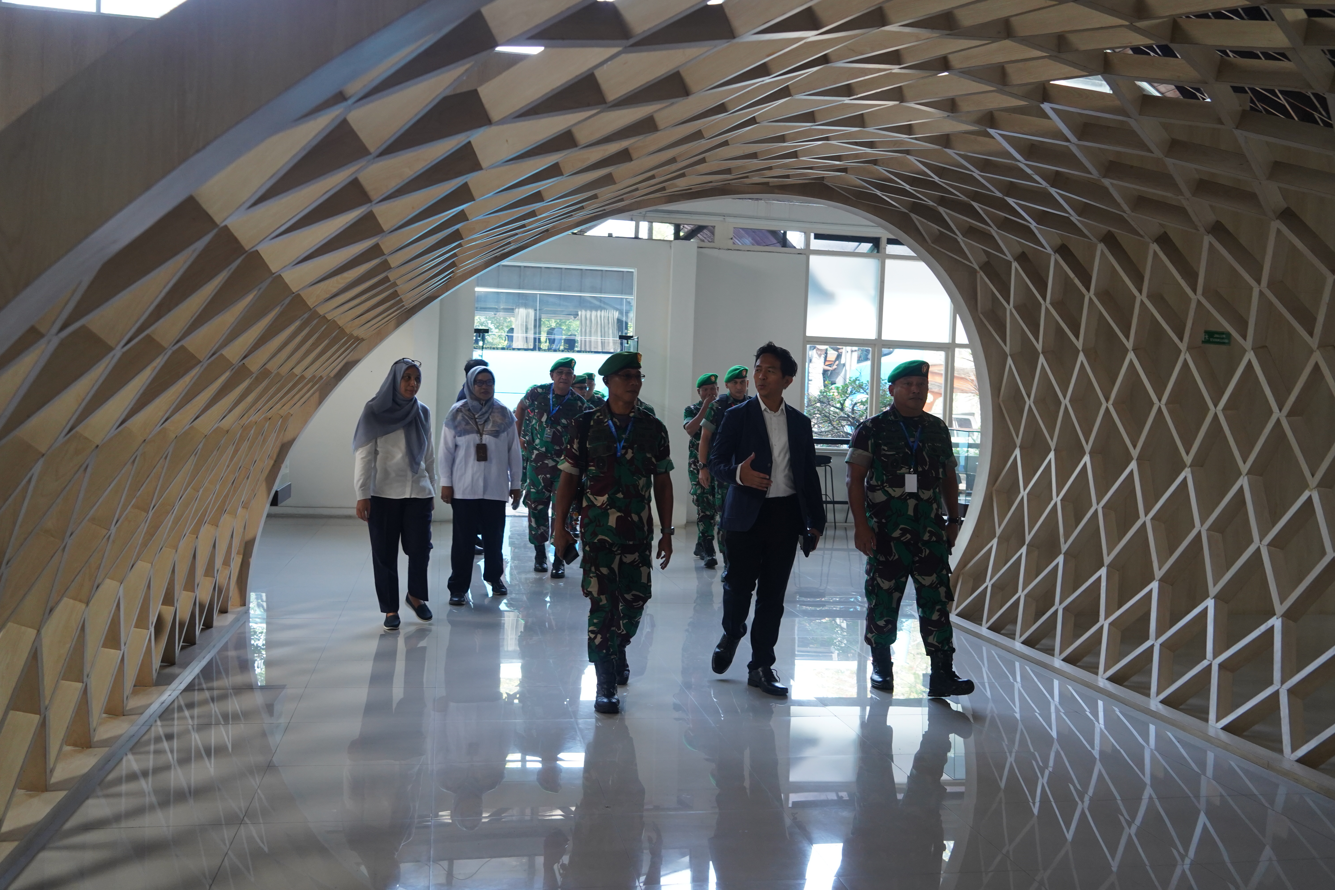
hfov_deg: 58.7
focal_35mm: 32
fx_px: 1187
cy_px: 445
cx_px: 668
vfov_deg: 41.1
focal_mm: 32
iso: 1600
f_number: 4.5
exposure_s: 1/160
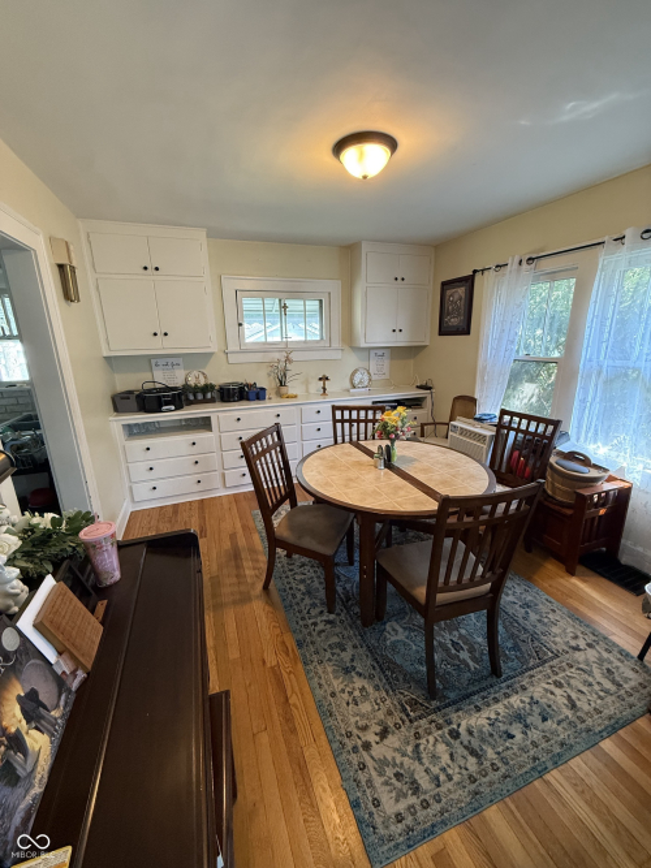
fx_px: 351
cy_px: 434
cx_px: 326
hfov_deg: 85.7
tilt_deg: -15.0
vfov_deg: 102.1
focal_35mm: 14
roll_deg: +0.5
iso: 400
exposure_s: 1/60
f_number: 2.2
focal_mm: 2.22
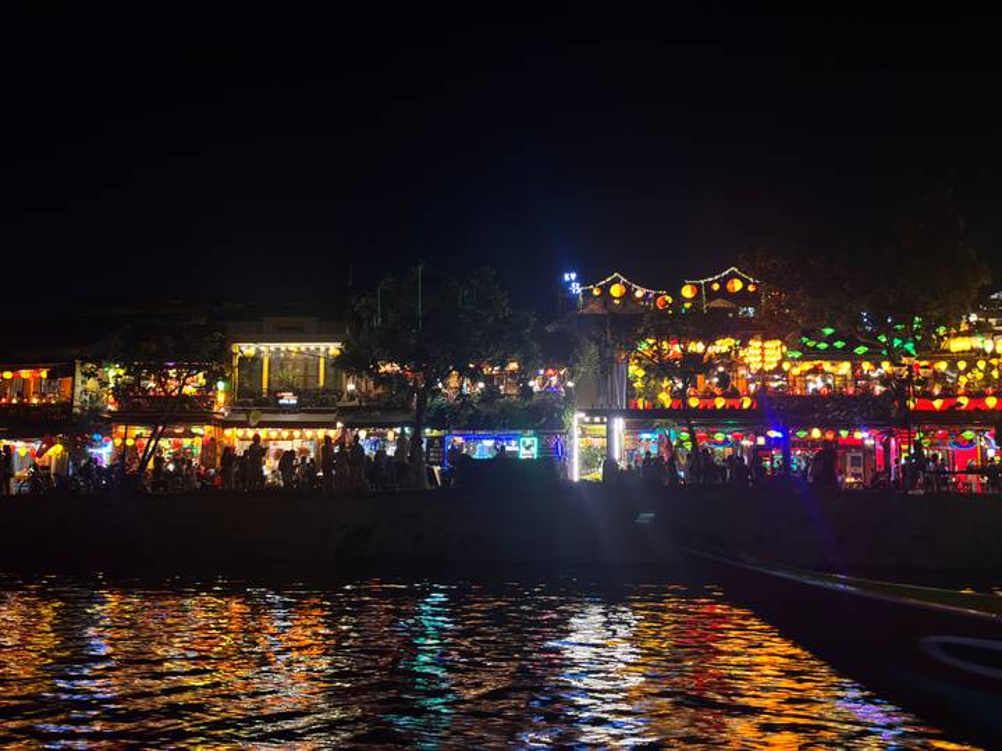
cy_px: 376
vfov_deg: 37.7
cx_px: 501
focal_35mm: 38
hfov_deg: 49.0
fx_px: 1100
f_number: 1.6
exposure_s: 1/25
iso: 400
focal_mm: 5.96
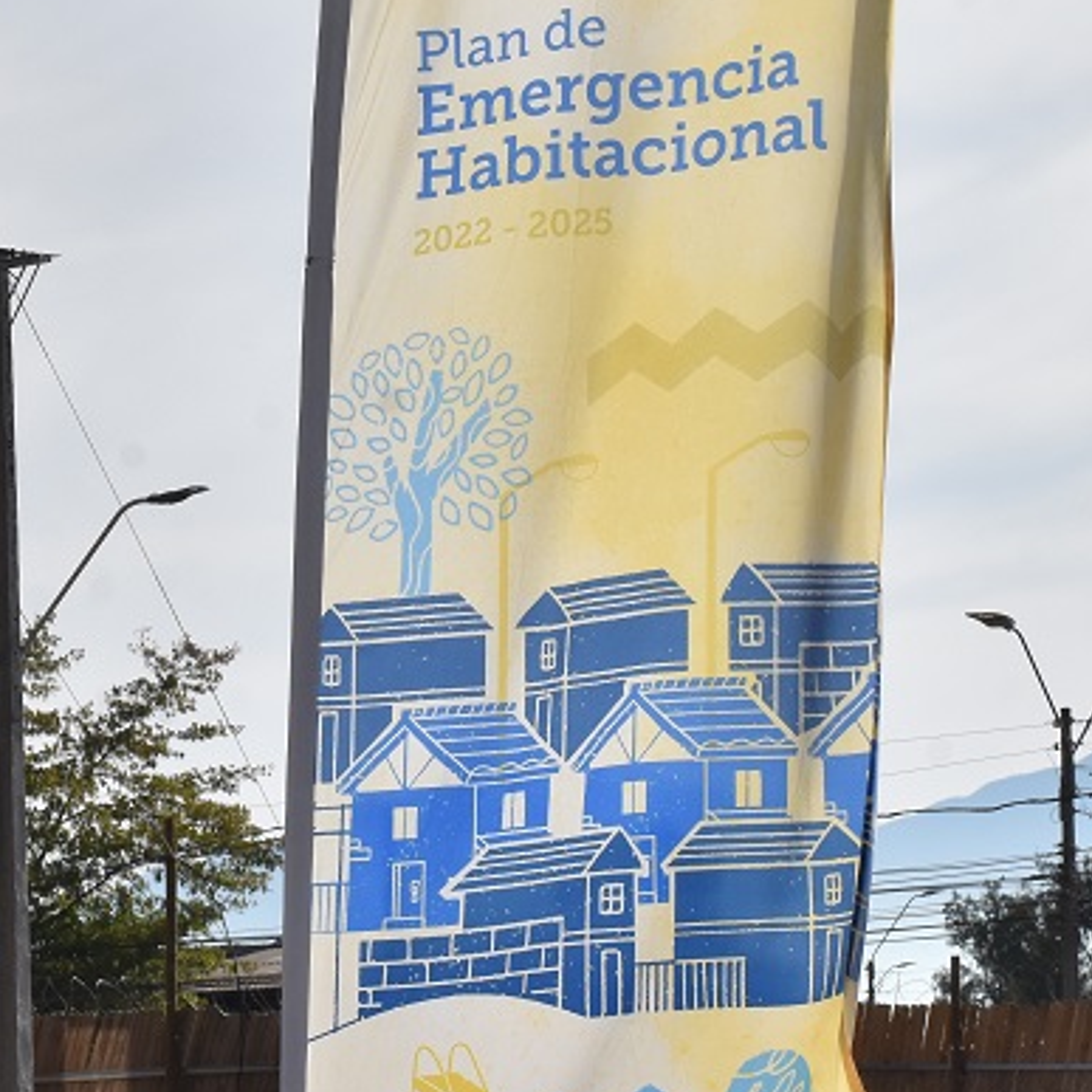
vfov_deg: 10.5
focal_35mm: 166
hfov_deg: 10.5
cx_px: 398
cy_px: 474
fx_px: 5925
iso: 500
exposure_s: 1/800
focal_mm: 42
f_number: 14
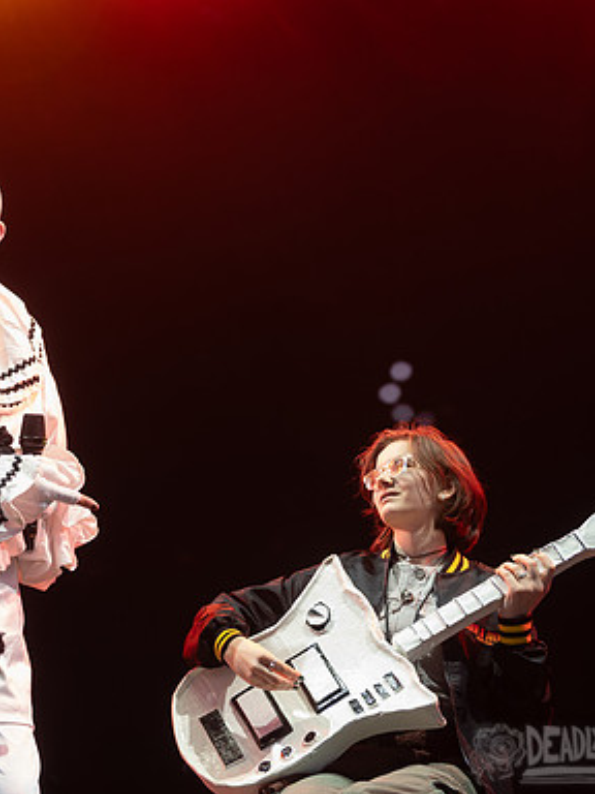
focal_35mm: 77
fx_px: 1765
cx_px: 116
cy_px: 356
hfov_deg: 18.9
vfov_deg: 25.3
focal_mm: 48
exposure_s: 1/400
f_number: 5
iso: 640
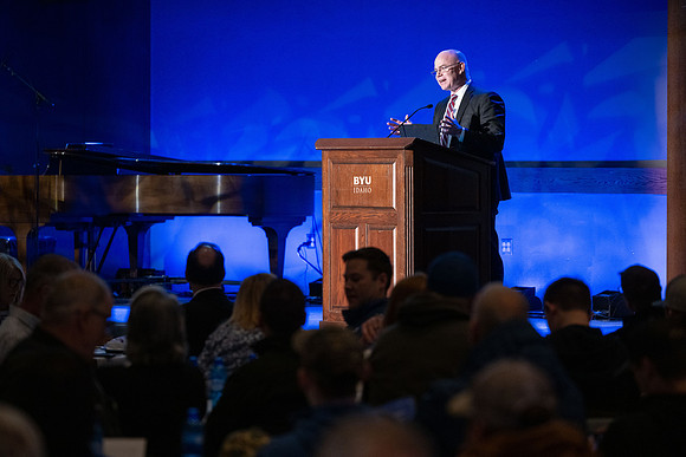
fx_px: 3049
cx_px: 343
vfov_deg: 8.6
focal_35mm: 160
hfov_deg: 12.8
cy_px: 228
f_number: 3.5
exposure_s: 1/160
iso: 2500
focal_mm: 160
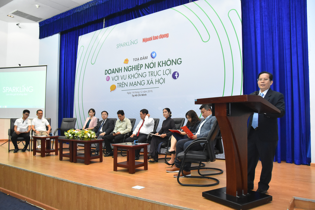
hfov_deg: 67.4
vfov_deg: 48.0
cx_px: 158
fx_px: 236
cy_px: 105
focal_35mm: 27
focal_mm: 18
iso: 3200
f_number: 3.5
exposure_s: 1/200
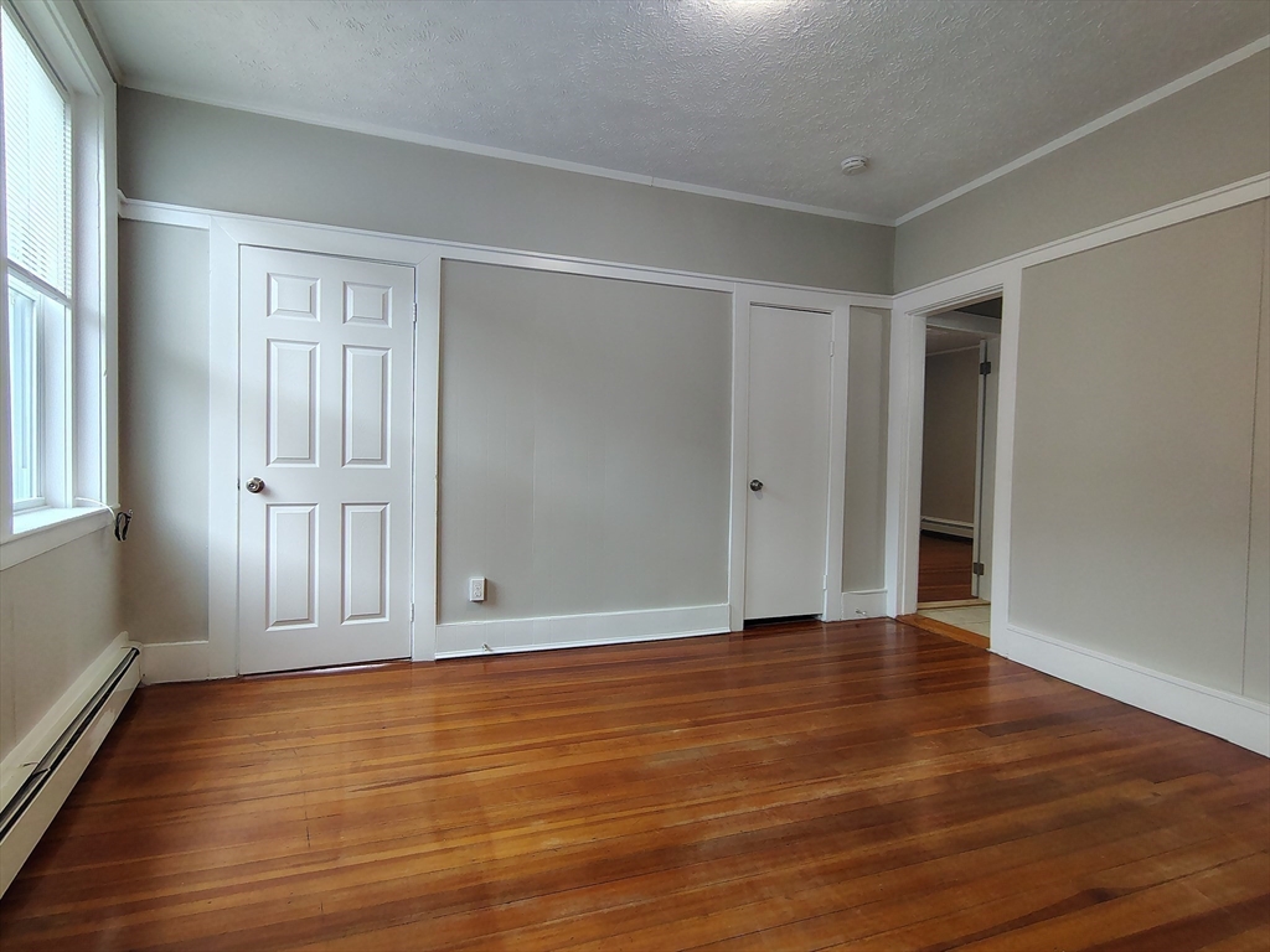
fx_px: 587
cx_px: 635
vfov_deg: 78.1
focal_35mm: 16
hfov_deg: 94.5
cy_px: 476
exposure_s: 1/60
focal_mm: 2.13
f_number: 2.2
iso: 425
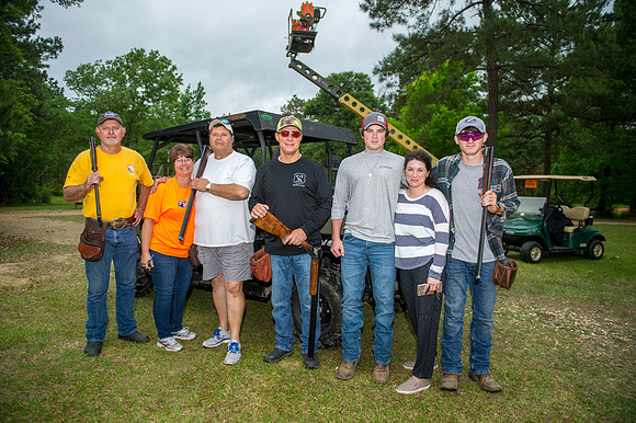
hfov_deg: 73.8
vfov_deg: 53.1
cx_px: 318
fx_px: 424
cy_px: 212
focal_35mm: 24
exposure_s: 1/100
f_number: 3.2
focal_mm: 24
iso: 640
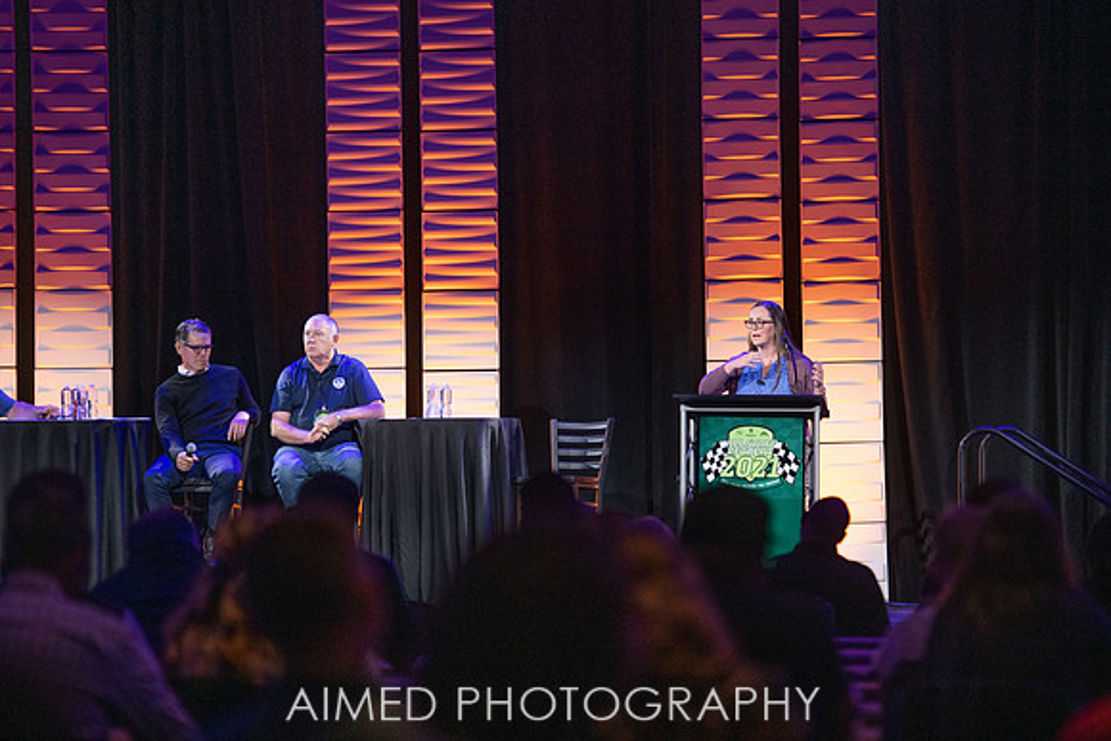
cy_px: 355
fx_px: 5001
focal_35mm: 162
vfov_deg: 8.5
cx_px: 580
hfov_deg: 12.7
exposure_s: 1/320
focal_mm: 155
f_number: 3.2
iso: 1600
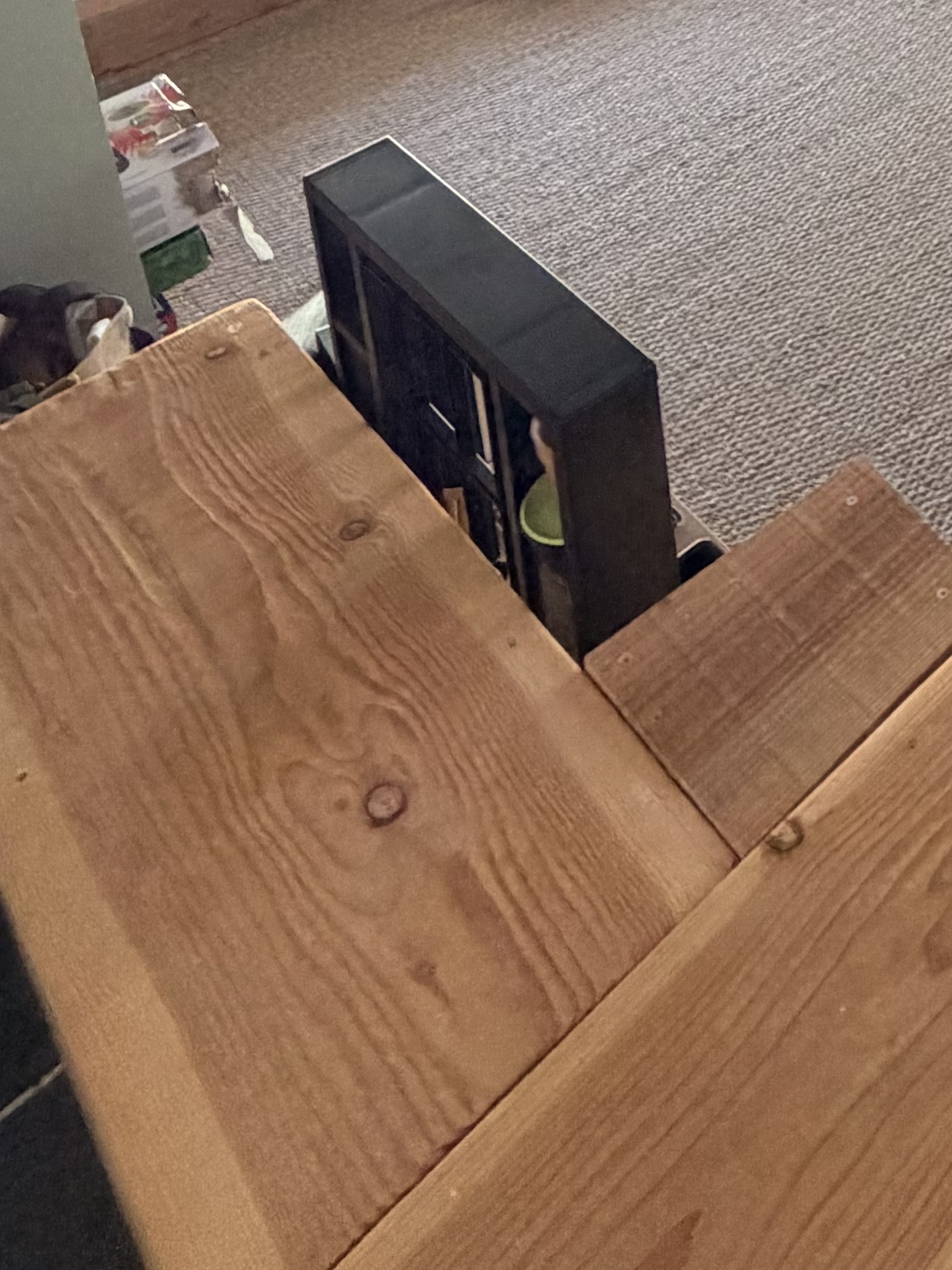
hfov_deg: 29.7
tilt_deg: -14.3
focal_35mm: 42
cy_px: -425
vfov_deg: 32.3
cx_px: 1132
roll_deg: +2.3
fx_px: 1540
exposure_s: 1/72
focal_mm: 2.22
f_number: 2.2
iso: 320
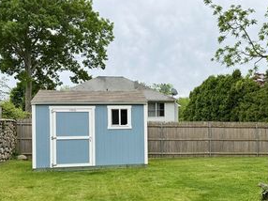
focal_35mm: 42
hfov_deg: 44.7
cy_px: 123
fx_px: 325
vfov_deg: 34.2
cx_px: 154
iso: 80
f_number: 1.78
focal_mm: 6.76
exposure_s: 1/2000
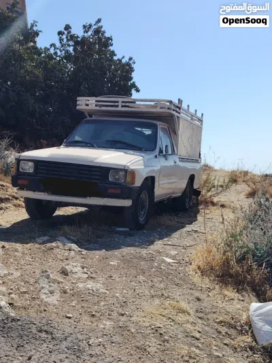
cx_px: 136
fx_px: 482
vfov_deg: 41.2
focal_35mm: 46
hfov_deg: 31.5
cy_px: 182
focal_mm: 5.25
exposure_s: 1/1648
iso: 100
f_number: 1.75
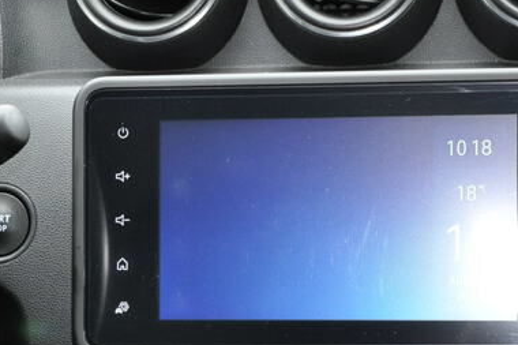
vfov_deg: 11.4
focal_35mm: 120
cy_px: 289
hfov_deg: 17.1
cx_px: 279
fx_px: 1726
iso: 800
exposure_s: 1/60
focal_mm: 38
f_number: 4.5
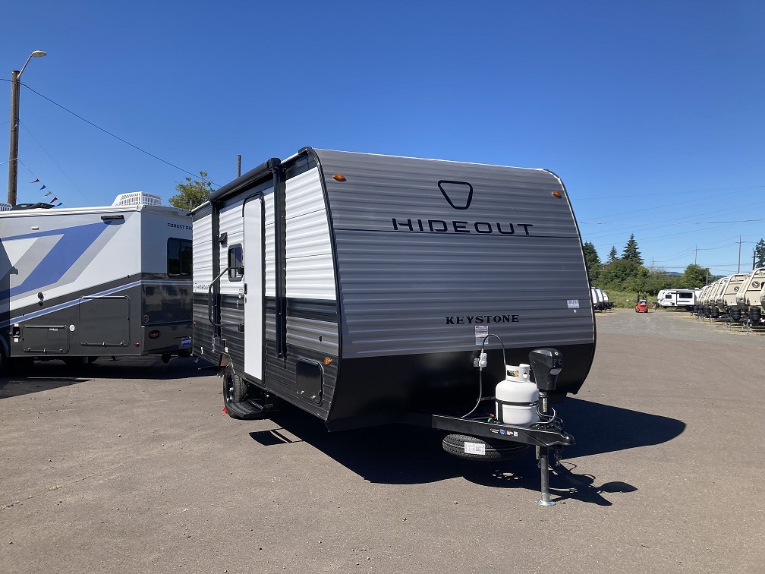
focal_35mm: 28
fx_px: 619
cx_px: 382
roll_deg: -3.4
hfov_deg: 63.4
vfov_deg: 49.7
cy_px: 287
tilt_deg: +0.0
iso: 20
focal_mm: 3.99
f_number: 1.8
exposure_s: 1/1779
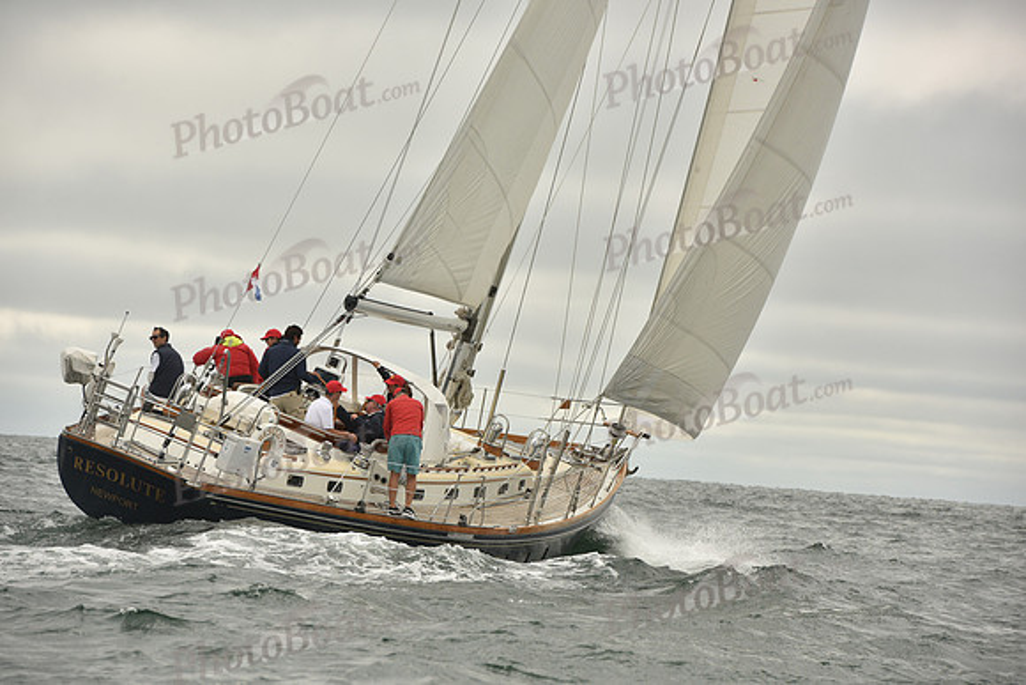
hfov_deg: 10.3
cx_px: 513
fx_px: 5701
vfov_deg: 6.9
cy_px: 342
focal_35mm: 200
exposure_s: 1/800
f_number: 9
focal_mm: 200
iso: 320
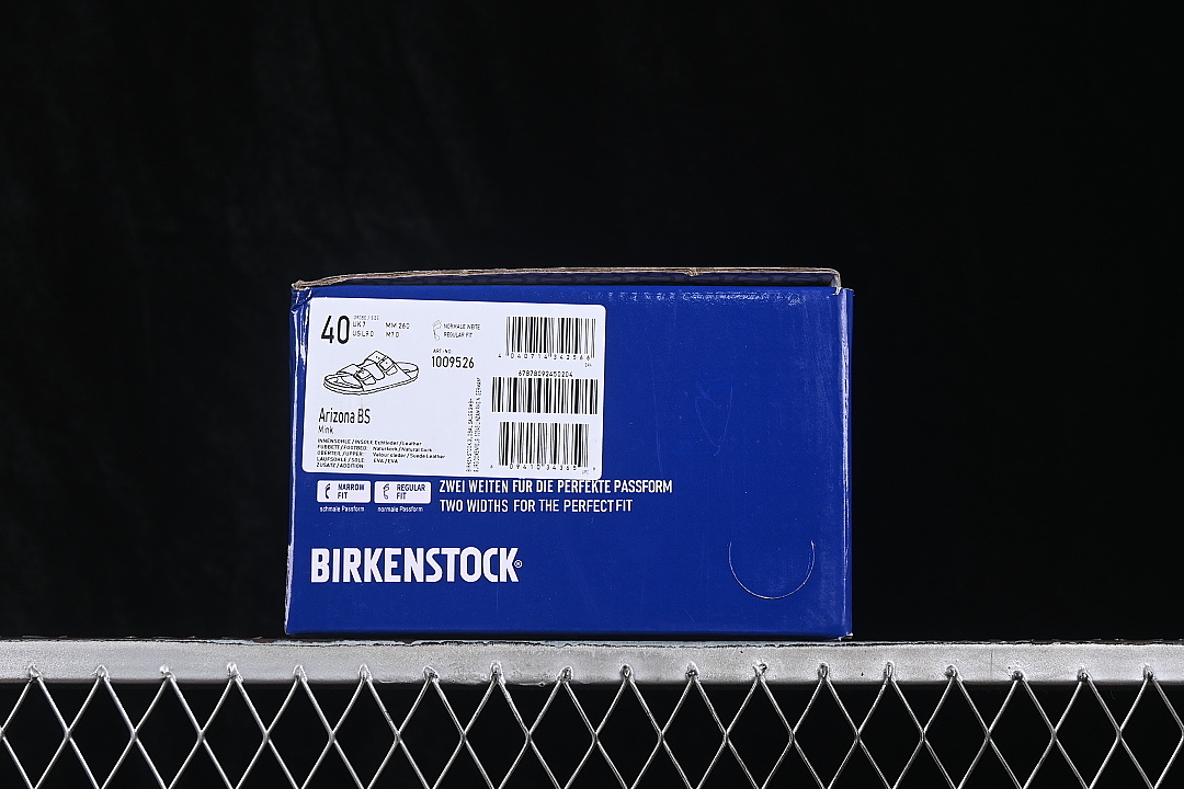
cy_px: 394
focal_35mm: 75
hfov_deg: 27.0
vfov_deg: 18.2
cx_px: 592
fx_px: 2466
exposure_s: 1/60
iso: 160
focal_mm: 50
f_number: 8
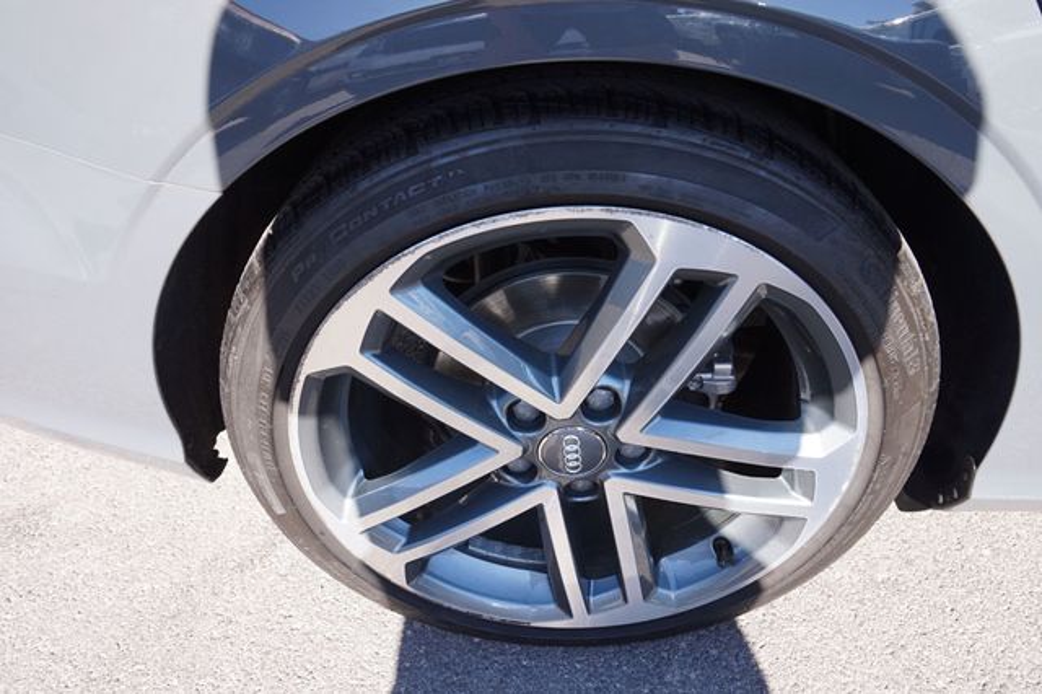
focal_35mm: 24
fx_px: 694
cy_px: 347
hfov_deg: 73.8
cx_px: 521
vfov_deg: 53.1
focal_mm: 16
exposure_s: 1/80
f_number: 5.6
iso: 100
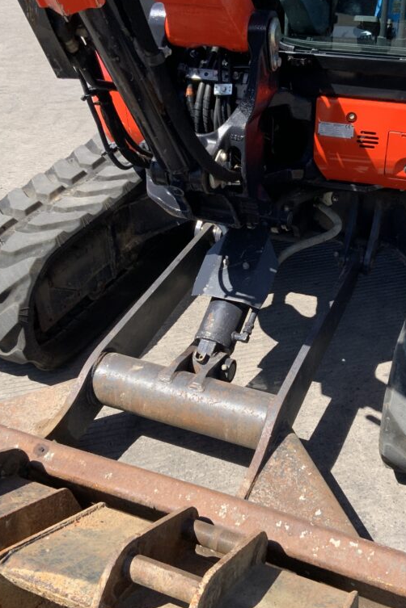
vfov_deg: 47.4
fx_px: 694
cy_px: 300
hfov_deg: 32.5
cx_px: 248
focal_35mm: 41
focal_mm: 3
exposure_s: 1/912
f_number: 1.8
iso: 16
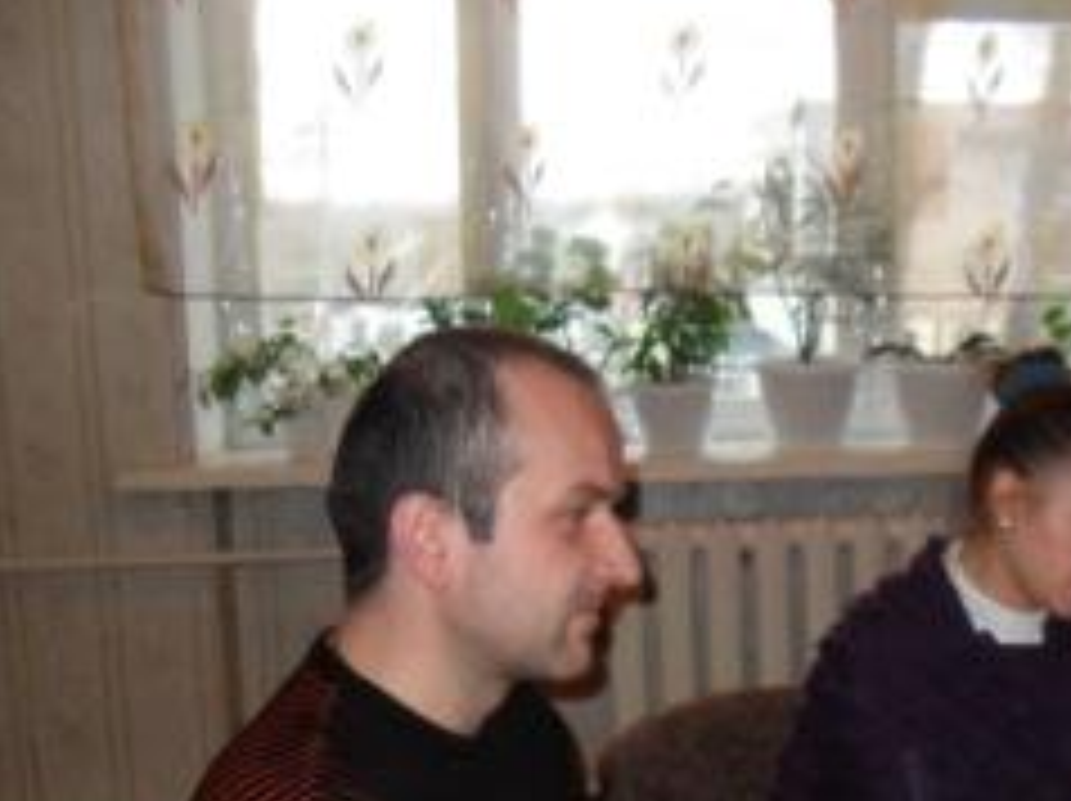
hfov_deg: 28.1
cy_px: 662
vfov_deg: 21.9
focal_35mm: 66
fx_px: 2040
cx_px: 999
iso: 200
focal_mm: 6.3
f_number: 3
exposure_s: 1/45
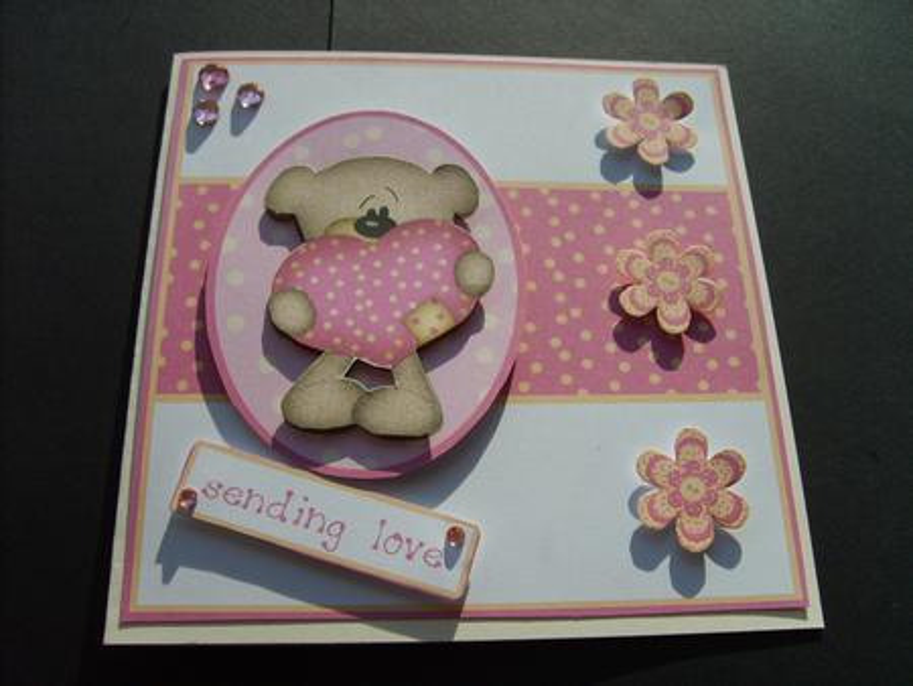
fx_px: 924
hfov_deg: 52.6
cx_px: 456
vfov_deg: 40.7
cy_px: 343
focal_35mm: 35
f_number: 2.8
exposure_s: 1/1000
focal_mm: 5.8
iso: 50
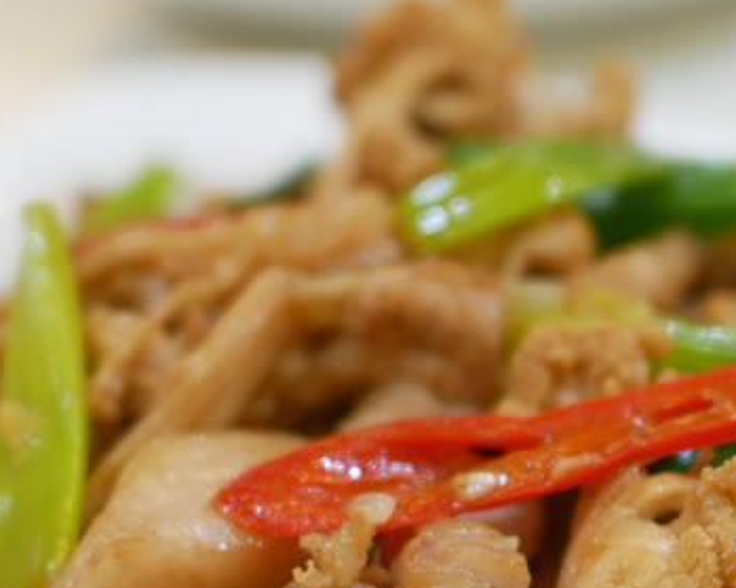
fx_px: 1829
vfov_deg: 17.3
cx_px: 603
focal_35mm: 84
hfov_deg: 22.4
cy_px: 736
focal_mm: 15
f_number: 1.7
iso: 320
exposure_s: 1/60
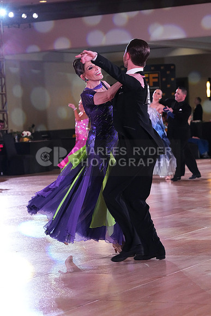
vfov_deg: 18.8
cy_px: 158
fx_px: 958
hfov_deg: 12.6
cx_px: 106
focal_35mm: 109
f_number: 5.6
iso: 8000
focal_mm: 109
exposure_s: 1/400
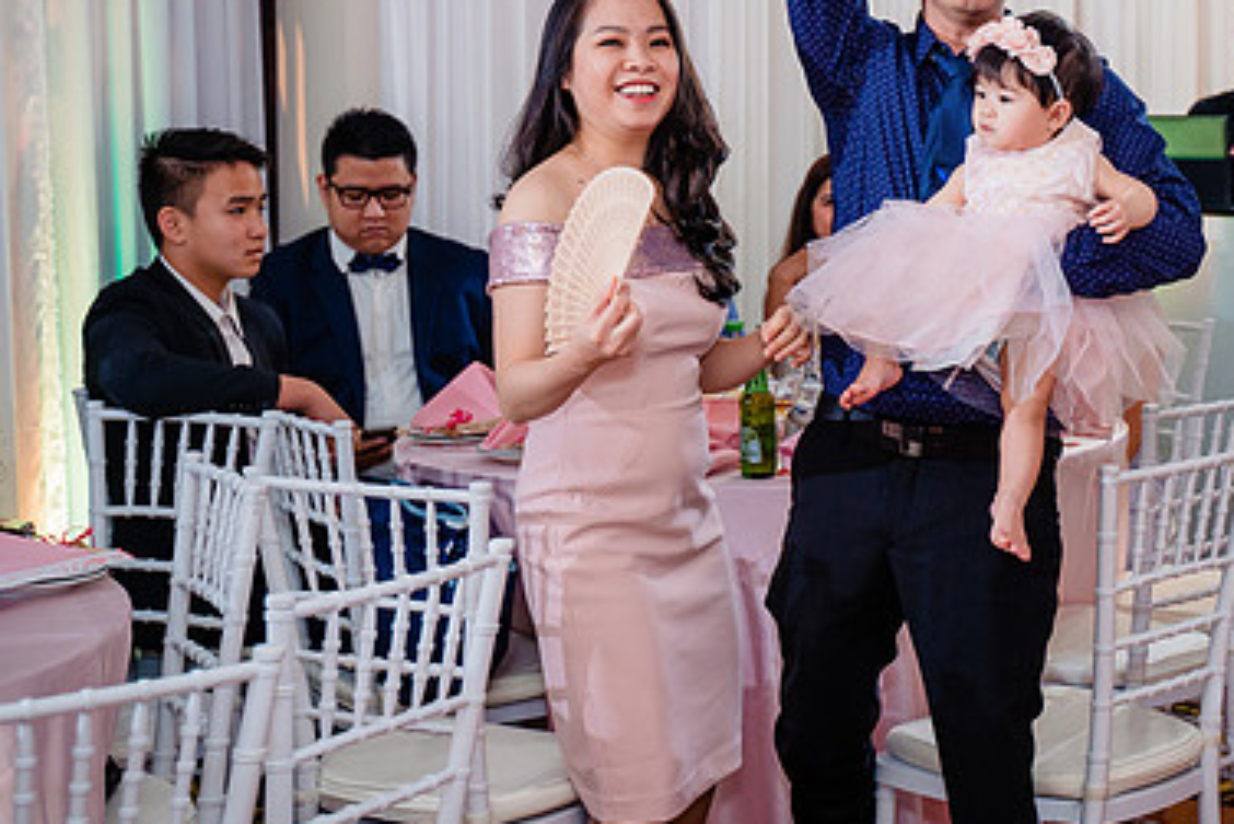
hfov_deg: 28.3
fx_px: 2435
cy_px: 195
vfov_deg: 19.1
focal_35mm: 71
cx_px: 811
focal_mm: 46
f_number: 3.5
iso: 800
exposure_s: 1/160
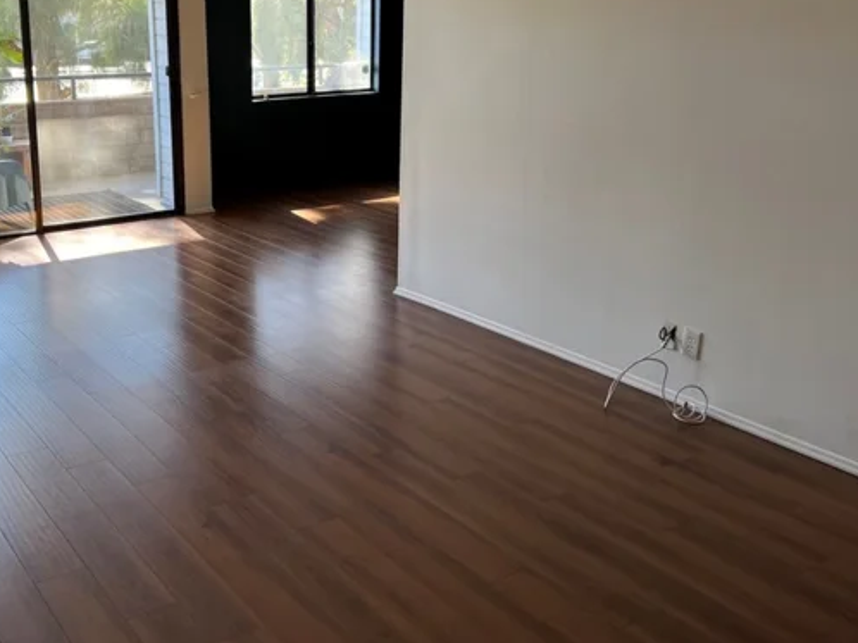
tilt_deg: -11.9
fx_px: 966
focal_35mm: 39
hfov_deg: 47.0
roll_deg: +0.5
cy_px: 202
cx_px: 280
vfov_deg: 36.3
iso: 100
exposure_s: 1/121
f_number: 1.5
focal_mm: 5.7
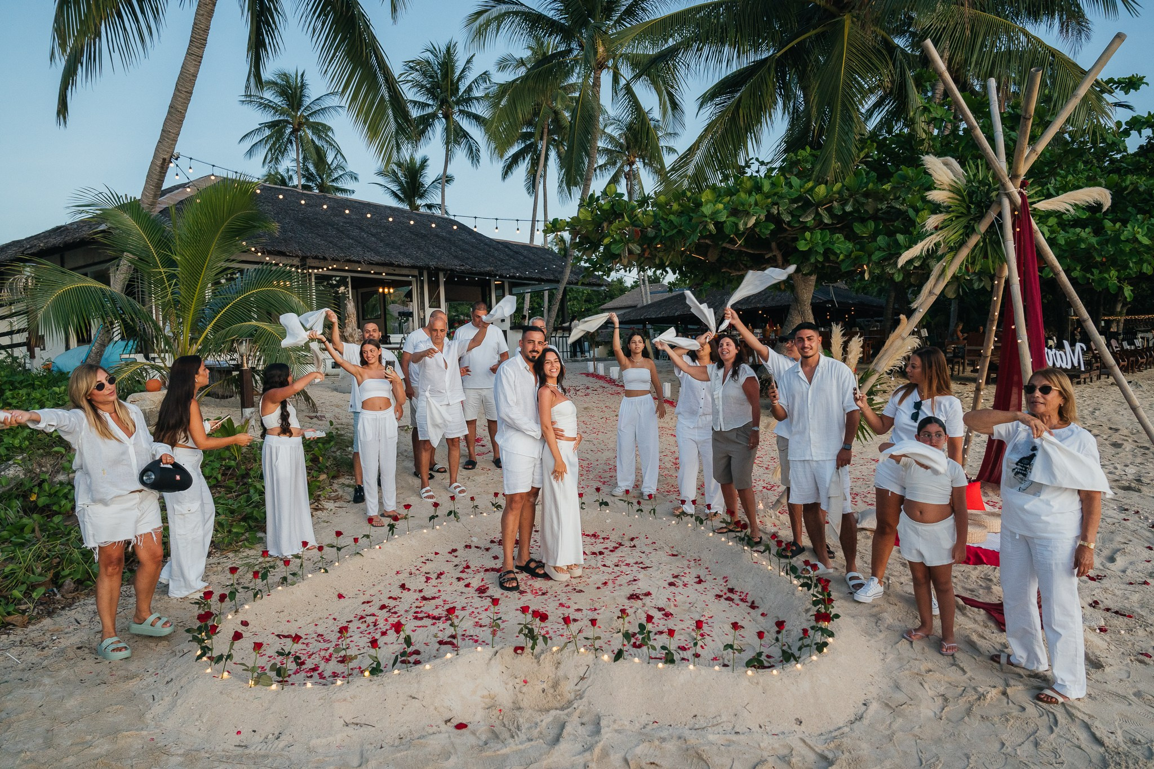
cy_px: 384
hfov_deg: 73.7
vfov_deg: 53.1
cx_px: 577
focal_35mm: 24
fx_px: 769
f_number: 8
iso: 1600
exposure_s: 1/250
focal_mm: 24
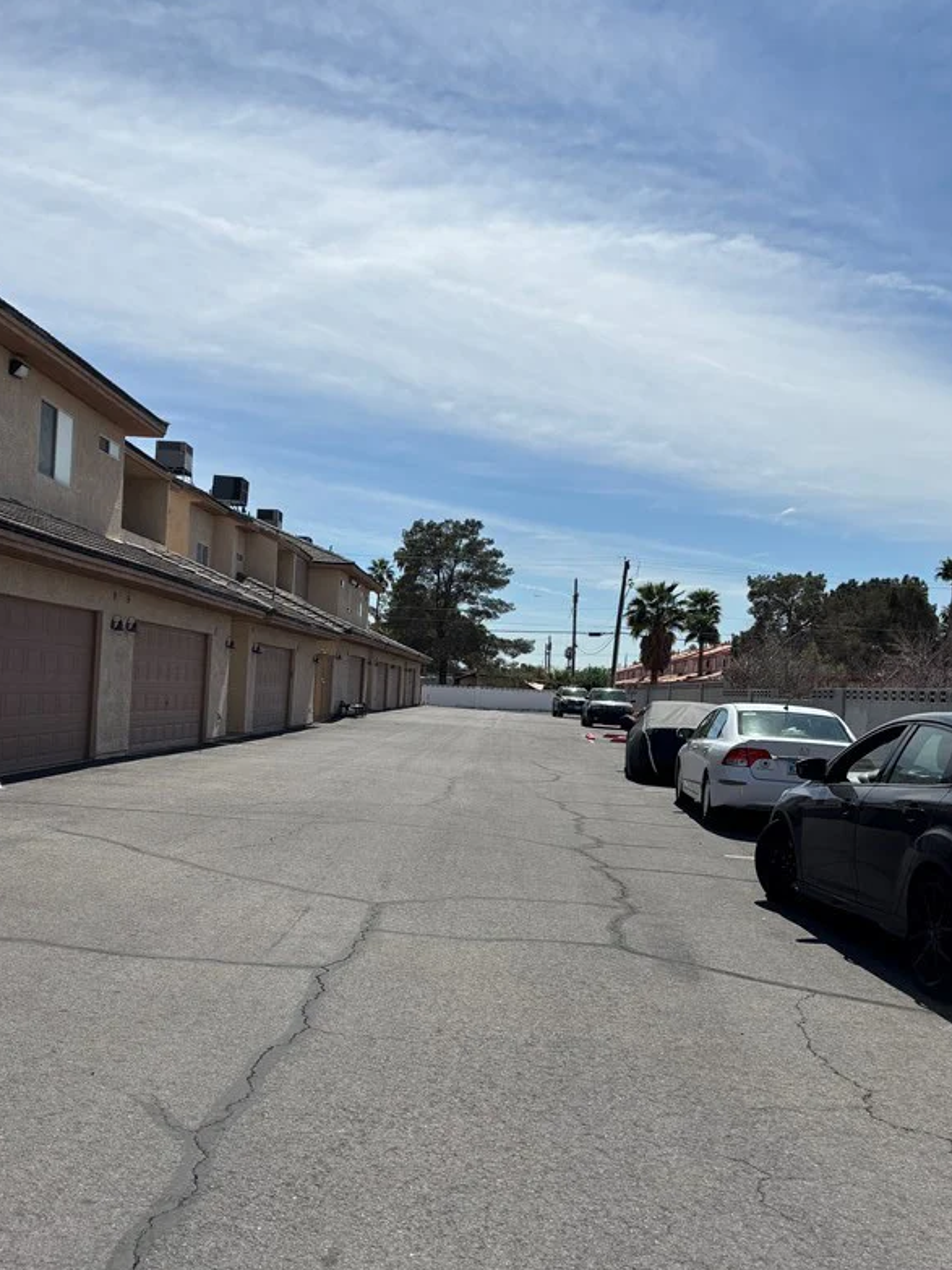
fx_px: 1247
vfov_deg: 53.9
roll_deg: -4.5
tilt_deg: -0.9
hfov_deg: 41.5
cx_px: 354
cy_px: 694
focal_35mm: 34
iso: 50
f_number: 1.6
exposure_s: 1/7692
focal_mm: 5.96
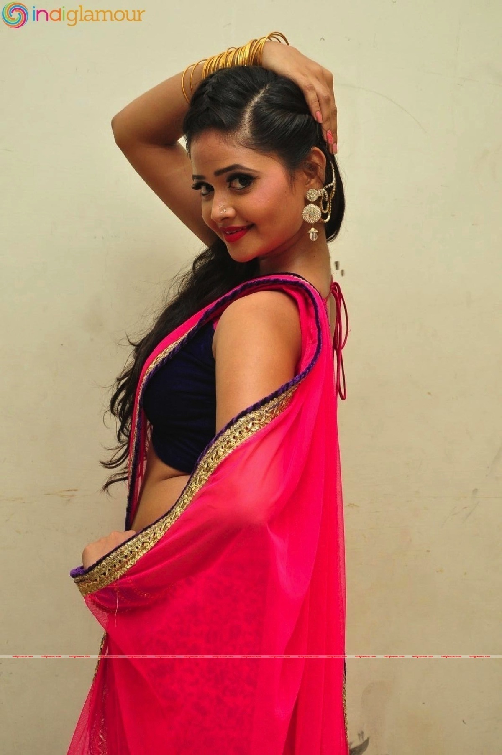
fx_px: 1572
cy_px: 378
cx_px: 251
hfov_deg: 18.1
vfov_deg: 27.0
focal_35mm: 75
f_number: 7.1
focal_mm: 50
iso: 1600
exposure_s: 1/125
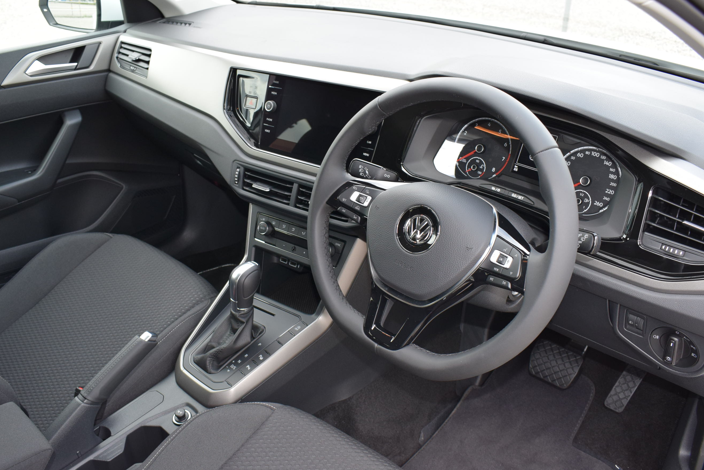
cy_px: 240
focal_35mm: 34
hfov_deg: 55.7
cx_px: 323
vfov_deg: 39.0
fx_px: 665
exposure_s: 1/125
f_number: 5.6
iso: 640
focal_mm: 20
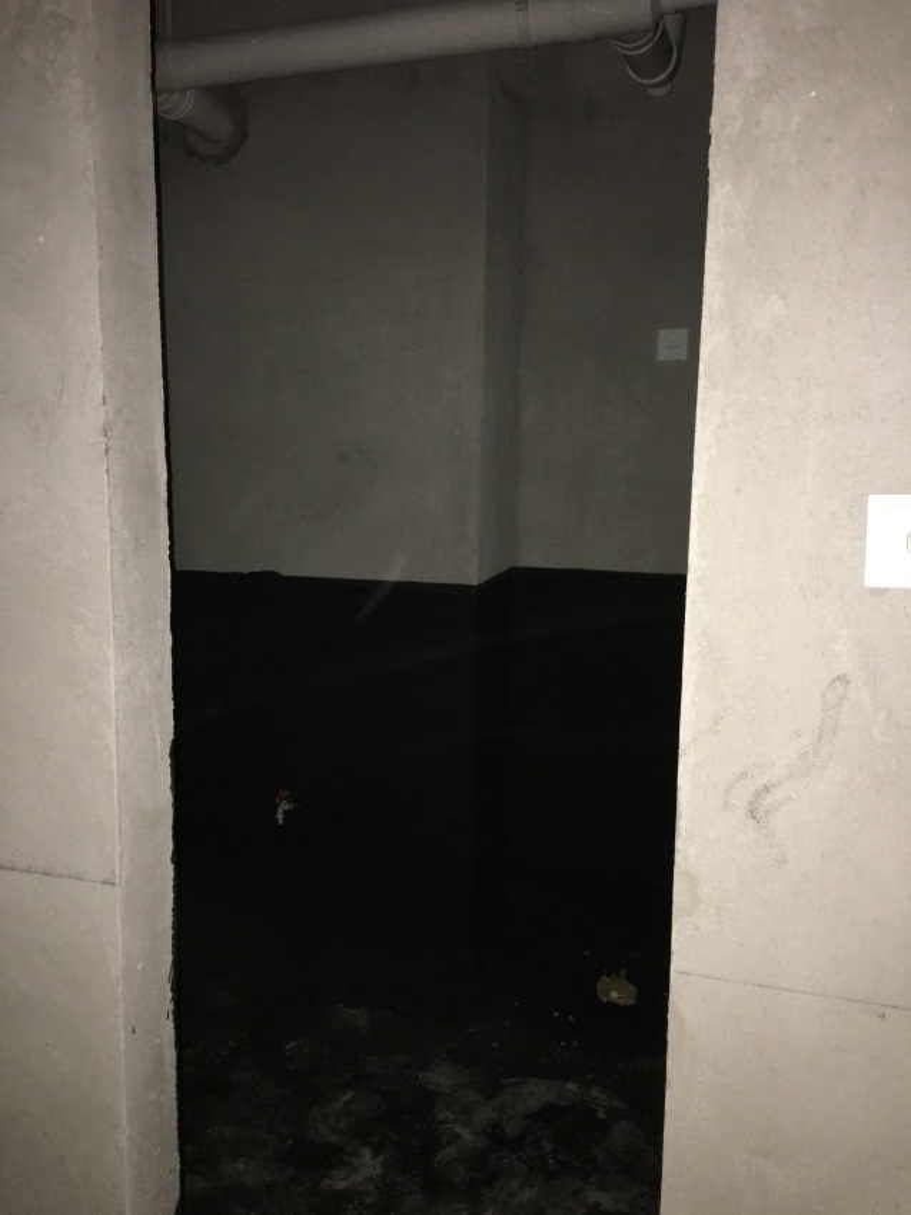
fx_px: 1018
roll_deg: -1.7
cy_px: 608
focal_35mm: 29
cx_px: 456
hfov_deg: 48.2
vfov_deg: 61.7
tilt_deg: -6.9
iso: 200
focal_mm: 4.15
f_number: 2.2
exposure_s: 1/17
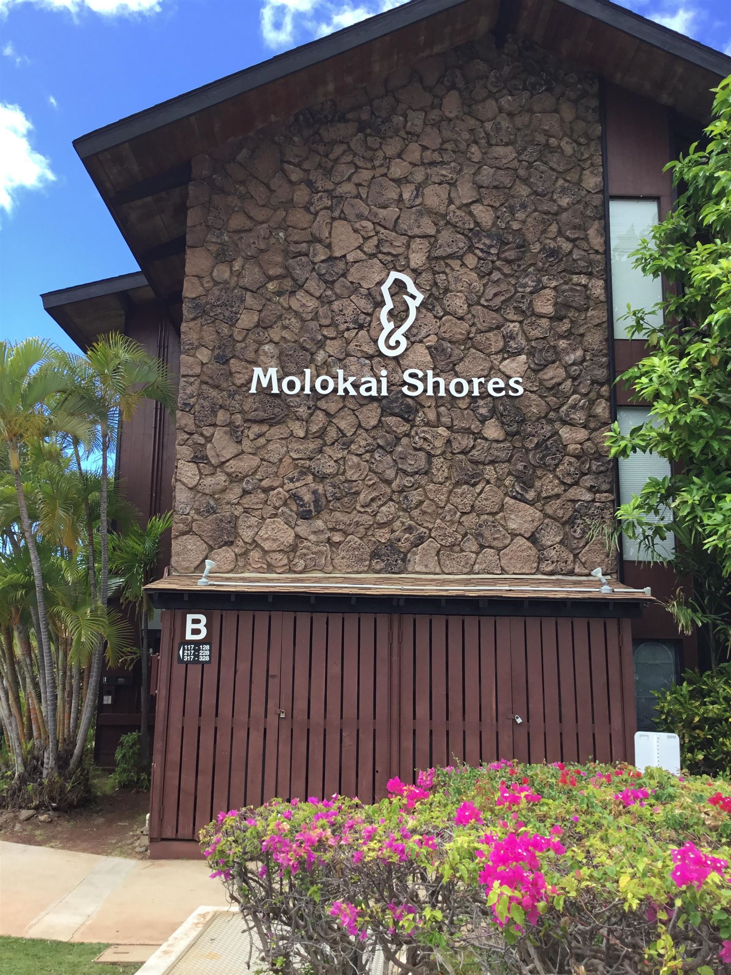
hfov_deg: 45.4
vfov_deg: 58.4
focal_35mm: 31
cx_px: 366
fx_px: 873
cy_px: 488
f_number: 2.4
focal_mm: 3.3
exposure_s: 1/473
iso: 25
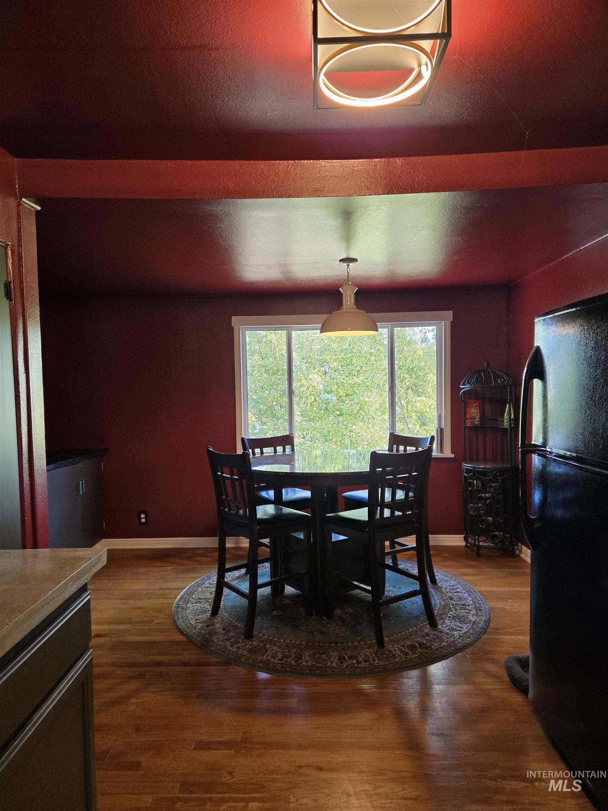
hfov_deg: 58.9
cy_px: 406
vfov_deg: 73.9
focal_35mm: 23
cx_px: 304
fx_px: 539
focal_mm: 5.4
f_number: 1.8
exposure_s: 1/120
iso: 250
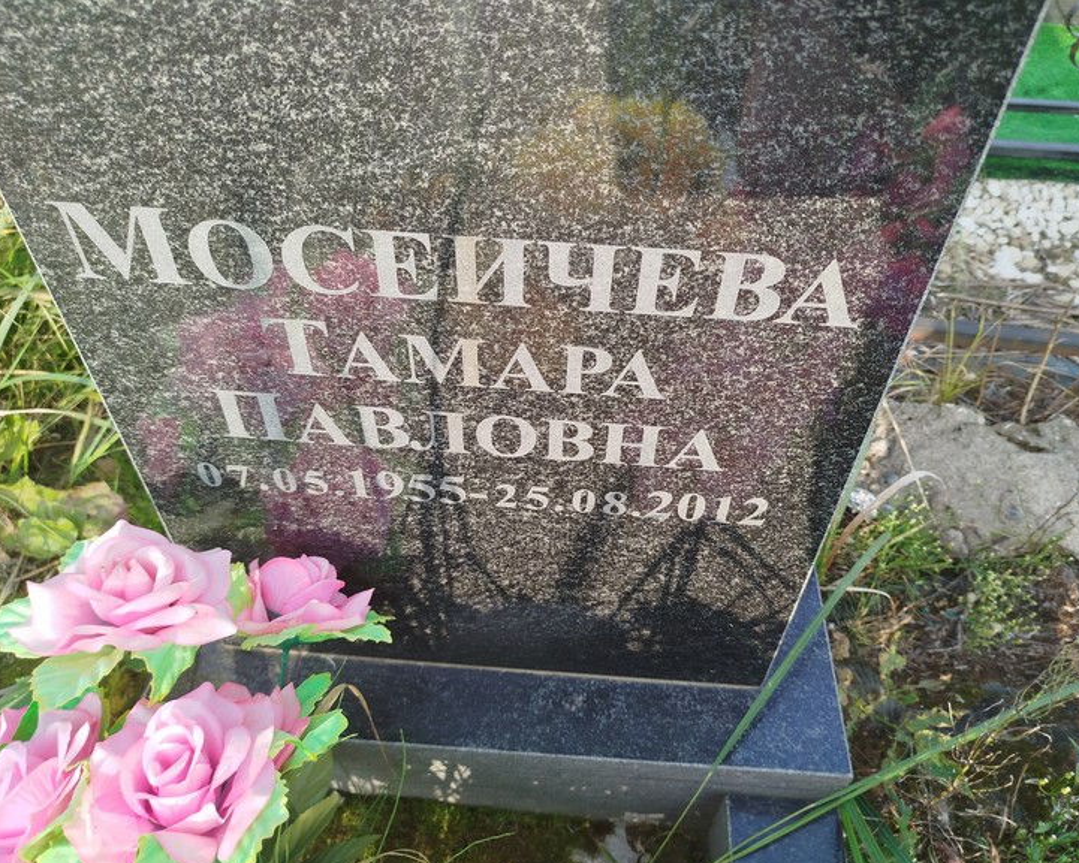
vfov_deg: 54.9
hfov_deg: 66.0
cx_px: 545
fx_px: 830
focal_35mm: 26
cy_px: 423
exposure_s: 1/285
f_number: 1.7
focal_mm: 5.31
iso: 50
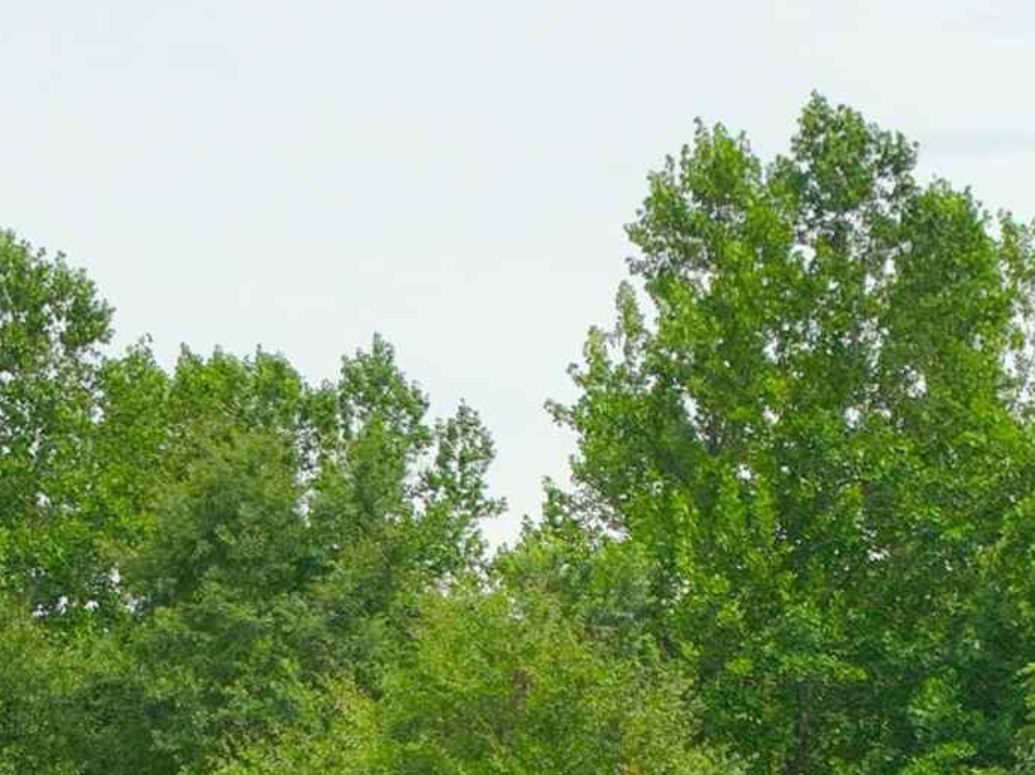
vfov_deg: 12.0
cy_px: 1661
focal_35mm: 106
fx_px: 3167
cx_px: -70
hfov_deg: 18.0
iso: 120
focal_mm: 12.29
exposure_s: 1/200
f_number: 2.8
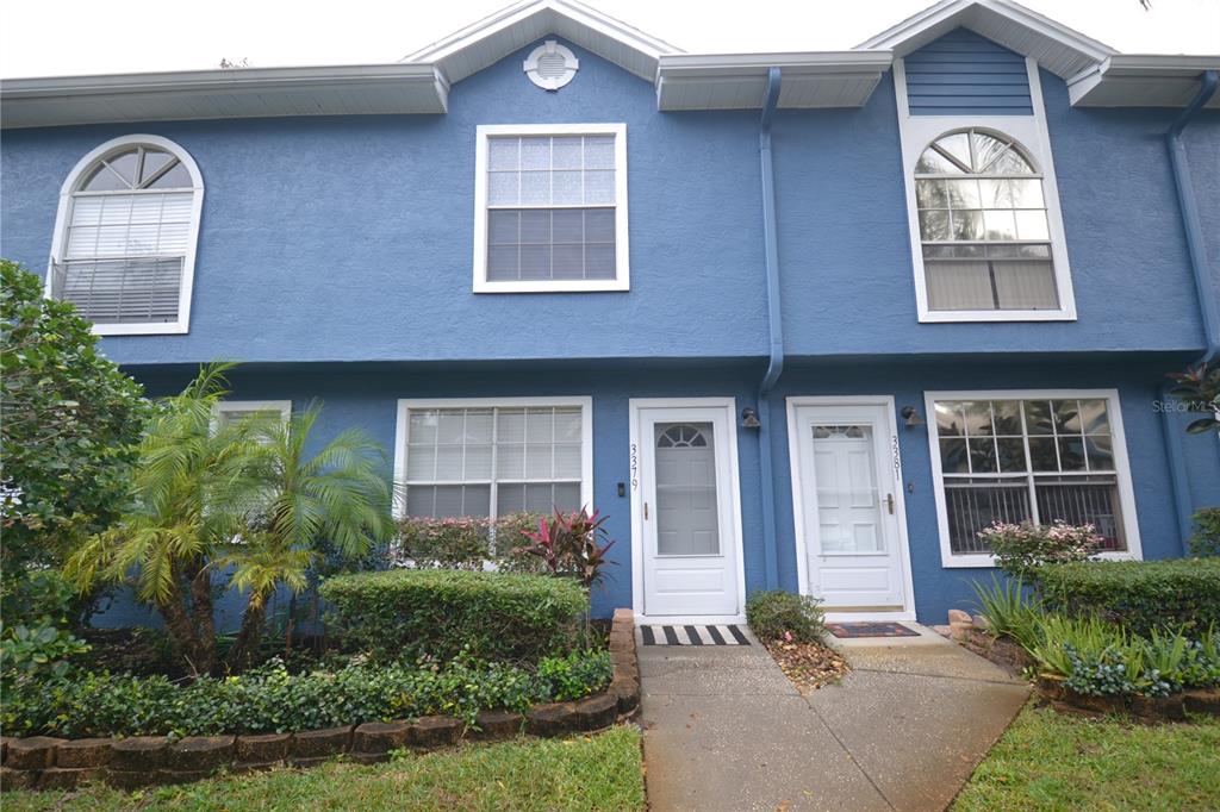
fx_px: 559
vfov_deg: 72.0
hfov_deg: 95.0
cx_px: 610
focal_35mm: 16
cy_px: 406
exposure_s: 1/125
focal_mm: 11
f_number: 3.5
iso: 140
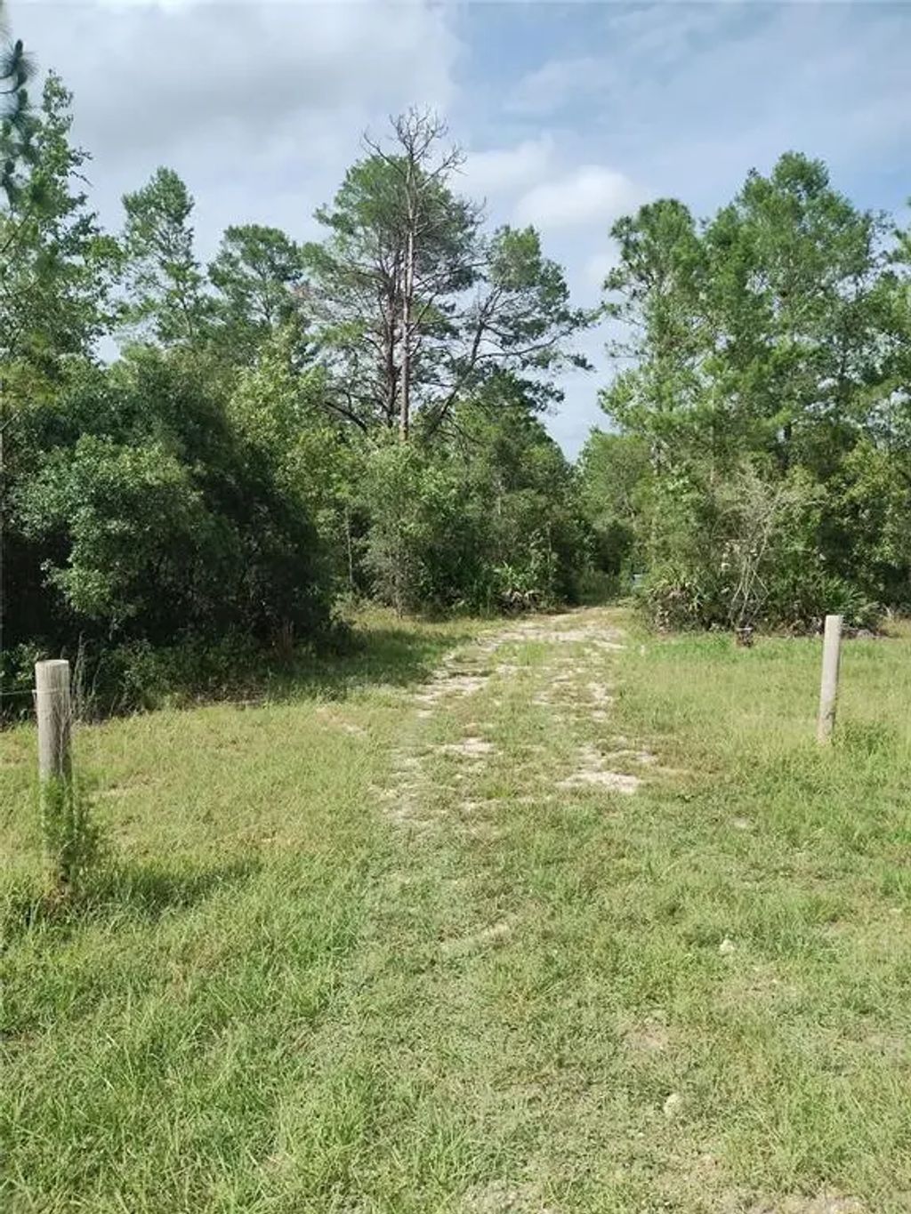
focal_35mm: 25
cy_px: 607
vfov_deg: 69.4
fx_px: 877
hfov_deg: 54.9
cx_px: 456
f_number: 1.7
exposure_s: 1/3883
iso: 102
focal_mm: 4.71
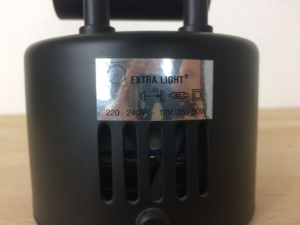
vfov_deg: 48.2
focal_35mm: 29
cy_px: 112
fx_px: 251
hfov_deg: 61.7
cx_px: 150
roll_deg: +0.5
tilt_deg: -6.4
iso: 50
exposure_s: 1/33
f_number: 2.2
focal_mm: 4.15
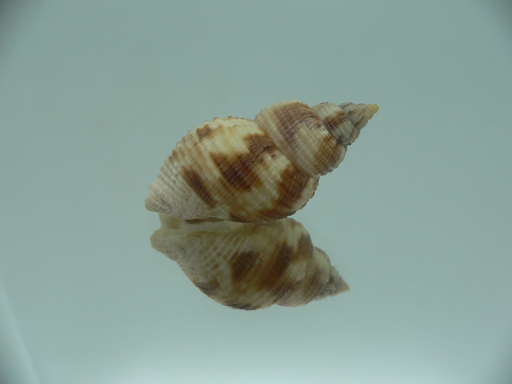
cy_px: 192
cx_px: 256
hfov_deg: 52.6
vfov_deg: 40.7
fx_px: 518
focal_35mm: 35
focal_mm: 4.6
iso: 80
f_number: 2.8
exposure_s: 1/60
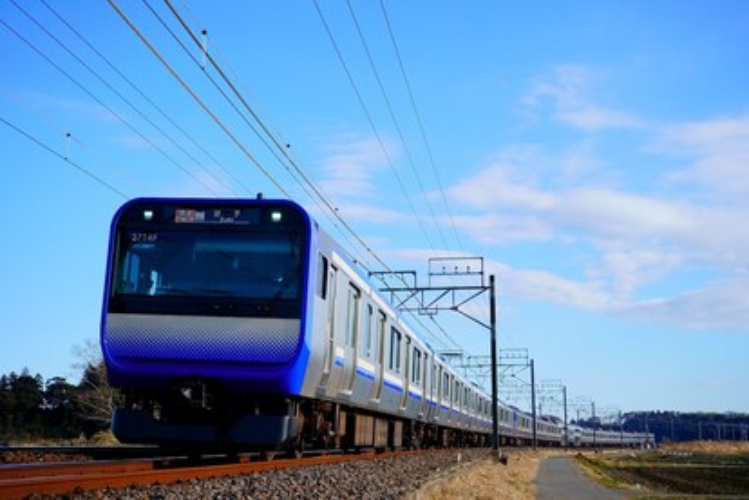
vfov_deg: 29.2
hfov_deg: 42.7
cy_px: 250
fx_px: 957
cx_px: 374
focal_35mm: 46
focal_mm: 46
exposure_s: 1/1600
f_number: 6.3
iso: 320
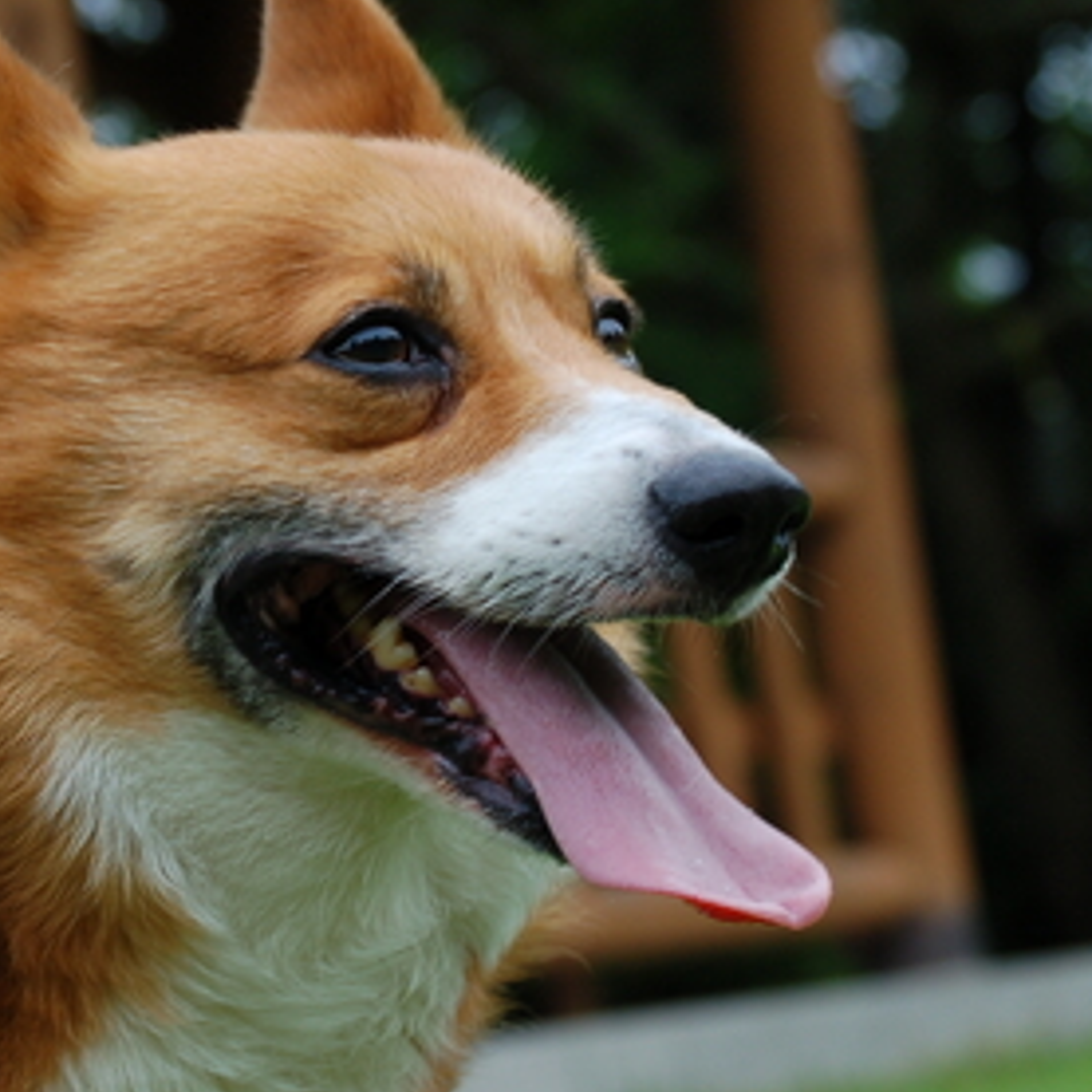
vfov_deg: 11.5
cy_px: 432
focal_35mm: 152
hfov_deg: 11.5
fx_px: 5422
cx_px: 197
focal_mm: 55
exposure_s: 1/125
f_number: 5
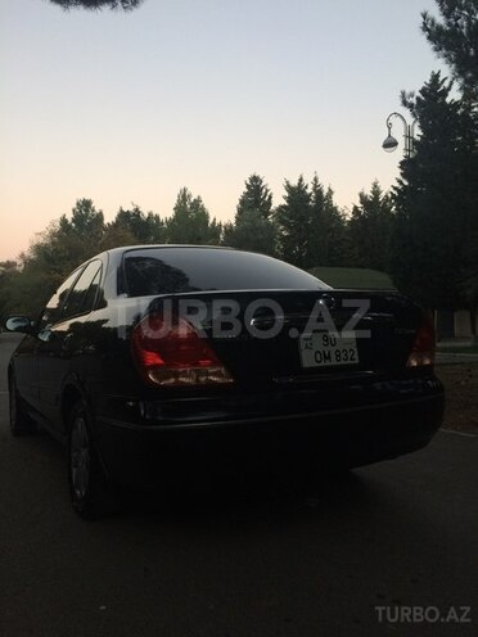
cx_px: 239
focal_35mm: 29
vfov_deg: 61.7
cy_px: 318
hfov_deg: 48.2
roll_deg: +1.0
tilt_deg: -0.8
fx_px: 534
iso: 40
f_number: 2.2
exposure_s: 1/33
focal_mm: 4.15
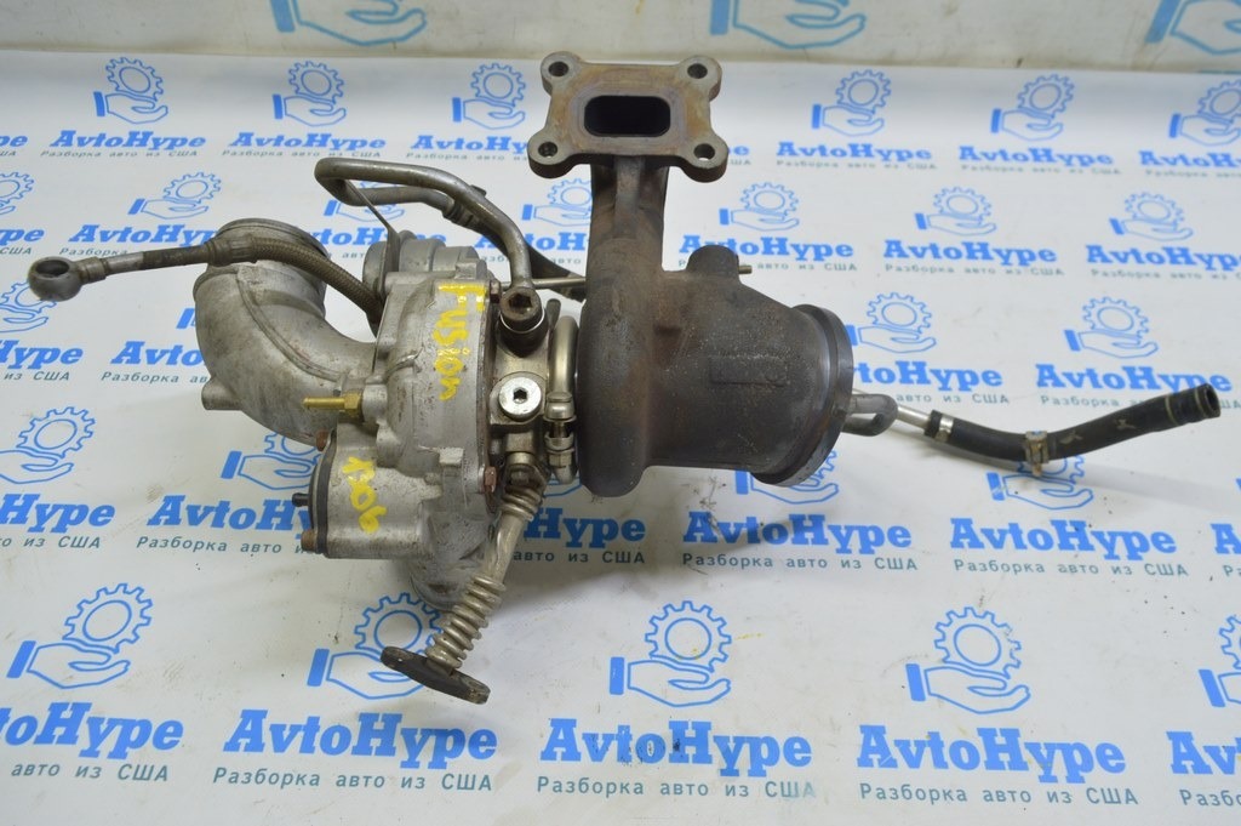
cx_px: 620
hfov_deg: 67.4
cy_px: 413
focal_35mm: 27
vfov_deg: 47.9
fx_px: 930
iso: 400
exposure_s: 1/20
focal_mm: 18
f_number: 5.6
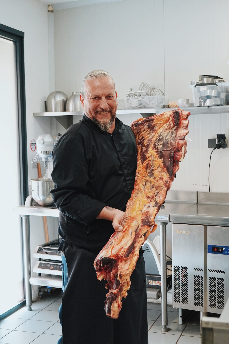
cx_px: 114
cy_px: 172
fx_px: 515
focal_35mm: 54
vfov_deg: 36.9
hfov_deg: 25.1
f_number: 4
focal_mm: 36
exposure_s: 1/160
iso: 2000
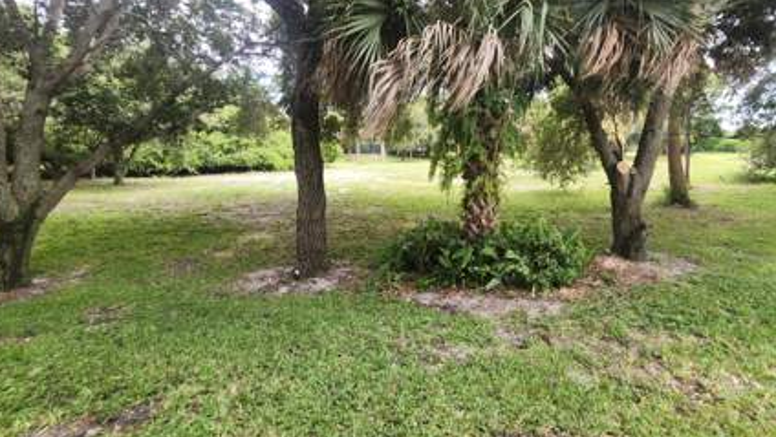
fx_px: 329
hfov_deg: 99.0
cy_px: 167
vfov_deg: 66.3
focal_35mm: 16
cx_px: 426
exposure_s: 1/239
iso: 40
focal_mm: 1.74
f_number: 2.2
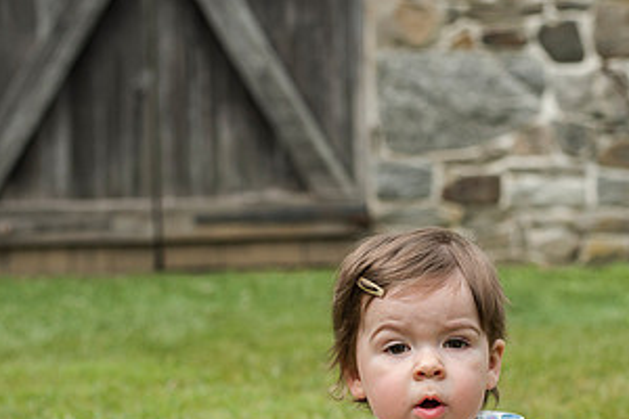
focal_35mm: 100
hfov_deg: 20.3
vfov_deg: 13.6
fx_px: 1747
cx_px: 453
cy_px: 336
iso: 400
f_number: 4
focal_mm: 50
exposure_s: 1/2500
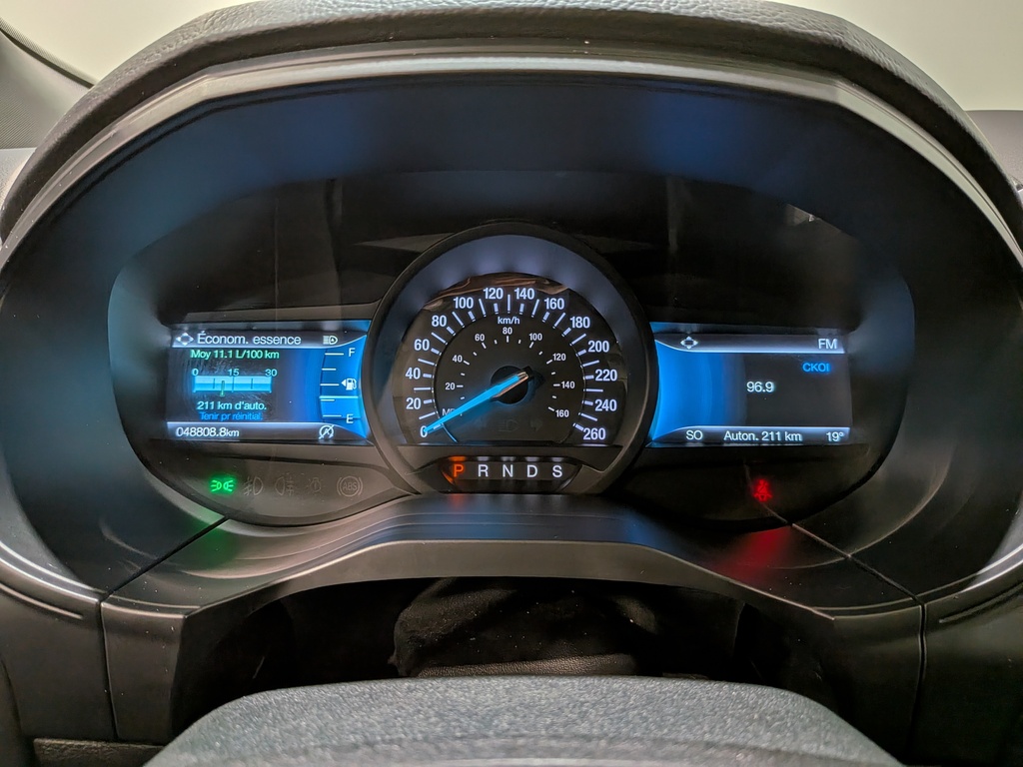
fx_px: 709
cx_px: 512
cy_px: 384
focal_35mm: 24
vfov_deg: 56.8
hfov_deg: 71.6
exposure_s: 1/120
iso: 42
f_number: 1.7
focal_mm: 4.53
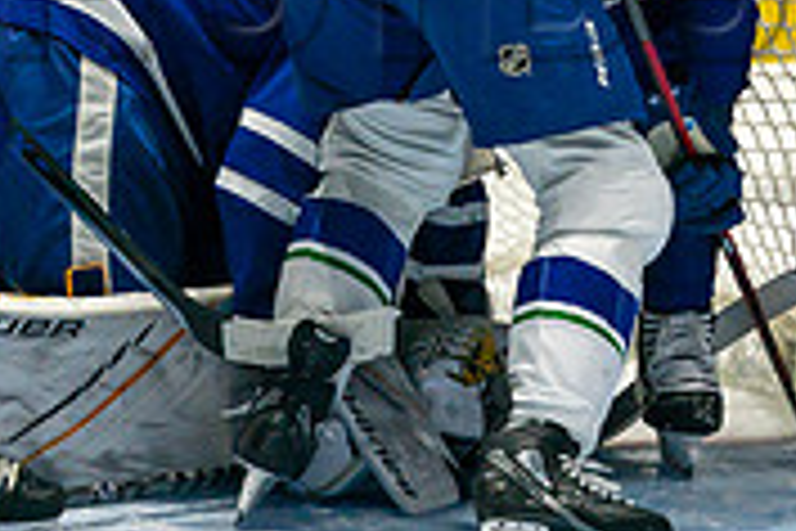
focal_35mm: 2409
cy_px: 121
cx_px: 753
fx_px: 53262
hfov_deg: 0.9
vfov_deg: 0.6
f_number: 4
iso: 1000
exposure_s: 1/1000
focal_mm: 600
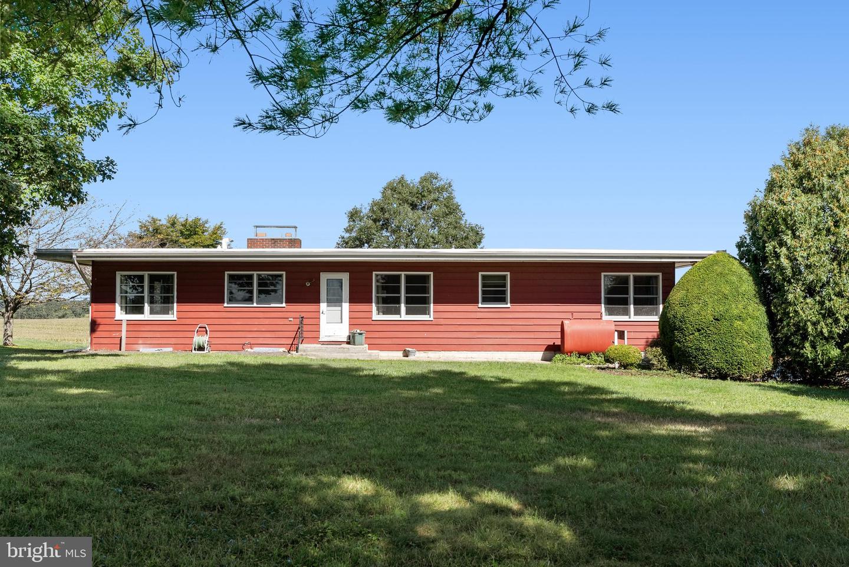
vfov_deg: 37.9
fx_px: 826
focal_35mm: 35
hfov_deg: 54.4
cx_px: 424
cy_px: 284
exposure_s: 1/125
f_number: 8
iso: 200
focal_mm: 35
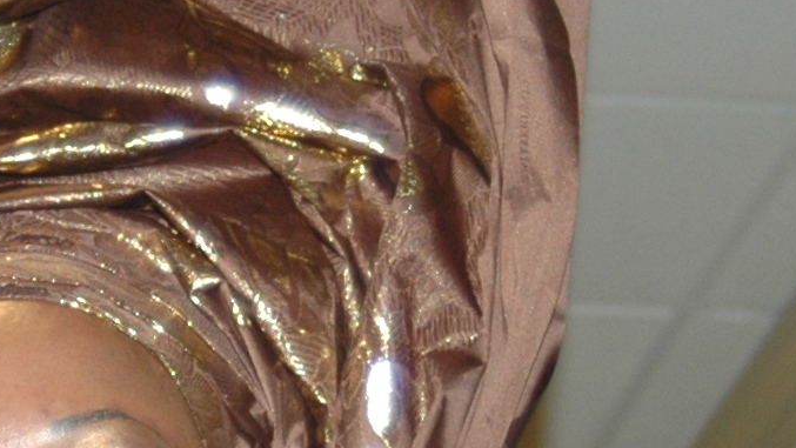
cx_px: -225
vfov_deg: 5.6
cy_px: 551
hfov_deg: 9.8
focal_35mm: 216
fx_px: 4566
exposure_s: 1/60
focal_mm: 31
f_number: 3.5
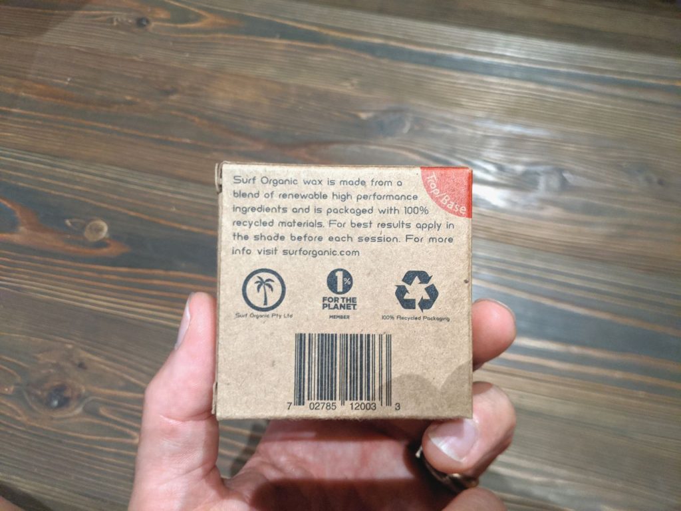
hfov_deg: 65.3
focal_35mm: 27
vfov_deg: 51.4
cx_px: 340
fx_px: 531
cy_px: 256
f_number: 1.8
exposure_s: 1/24
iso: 868
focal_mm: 4.44
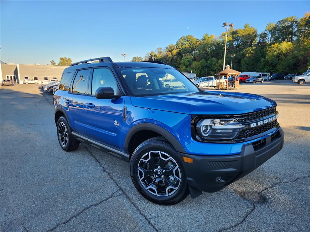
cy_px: 116
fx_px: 206
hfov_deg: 73.9
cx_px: 155
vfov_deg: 58.9
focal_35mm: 23
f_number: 1.8
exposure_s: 1/374
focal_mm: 5.4
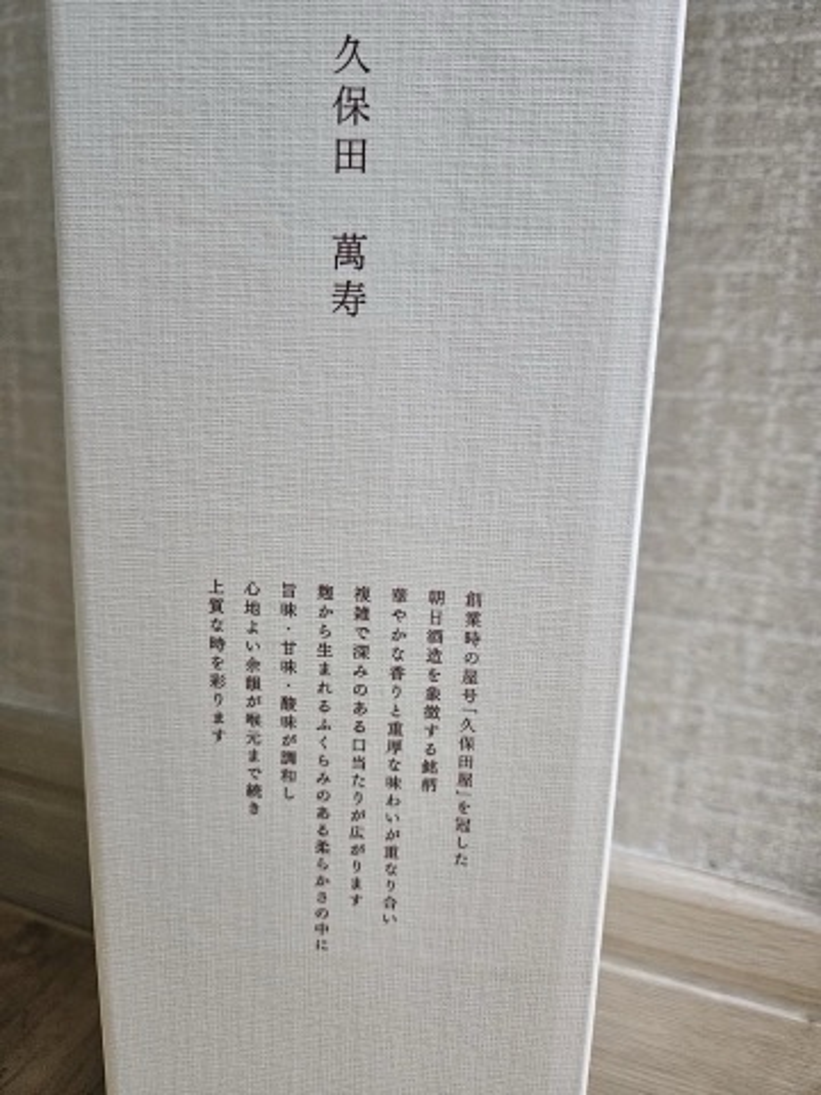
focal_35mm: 23
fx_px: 727
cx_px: 410
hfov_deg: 58.9
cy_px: 548
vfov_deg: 73.9
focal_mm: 5.4
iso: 640
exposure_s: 1/40
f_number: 1.8
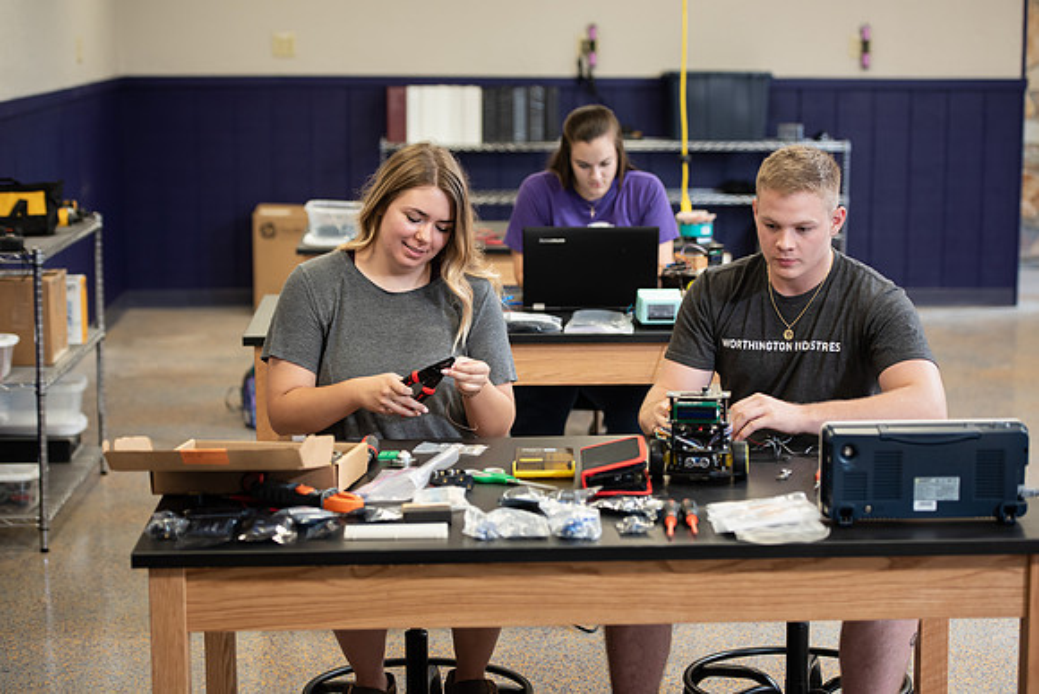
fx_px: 2309
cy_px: 347
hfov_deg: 25.4
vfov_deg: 17.1
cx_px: 520
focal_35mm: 80
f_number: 3.5
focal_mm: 80
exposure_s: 1/160
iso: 1000
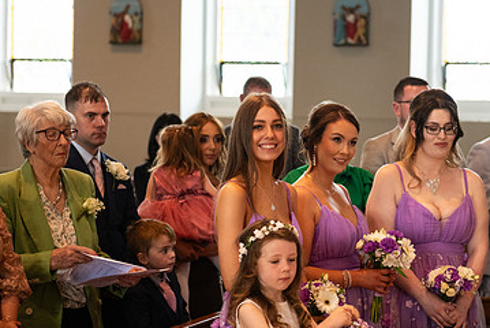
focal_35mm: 113
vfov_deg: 12.1
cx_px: 269
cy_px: 181
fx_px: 1539
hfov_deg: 18.1
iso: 800
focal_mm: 70
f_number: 3.5
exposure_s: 1/160
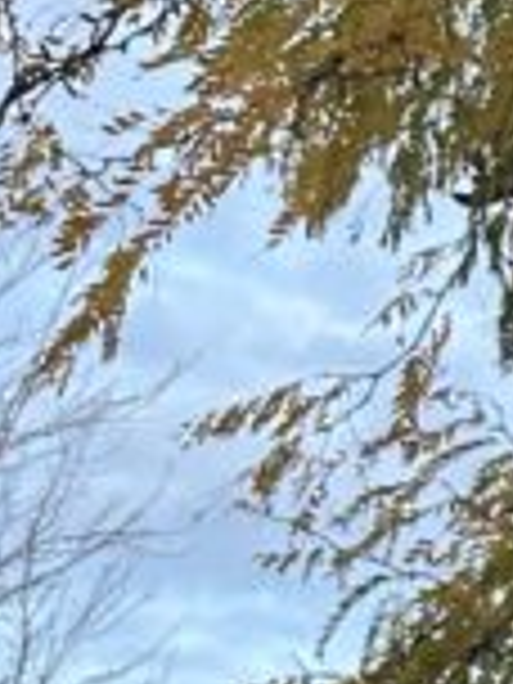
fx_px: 3201
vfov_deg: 11.7
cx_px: 1692
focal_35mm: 162
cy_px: 990
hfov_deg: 7.6
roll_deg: -0.4
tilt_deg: +10.6
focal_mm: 6.86
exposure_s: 1/60
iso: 125
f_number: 1.78
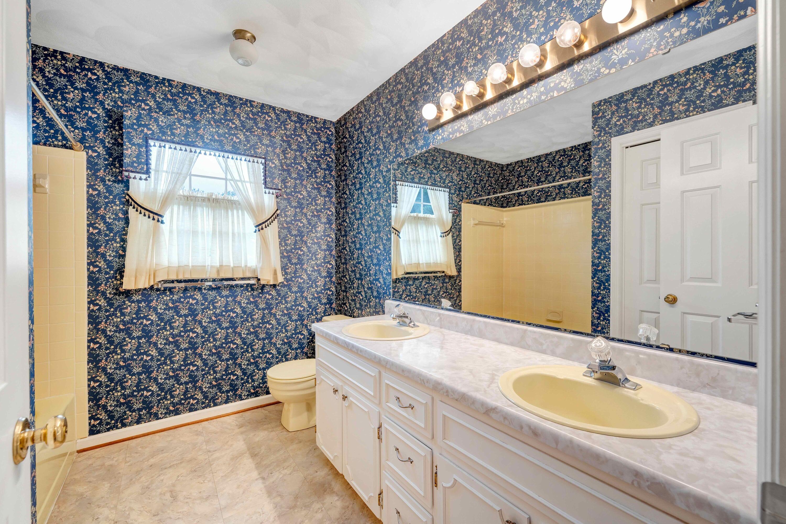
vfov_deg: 77.3
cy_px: 262
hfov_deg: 100.4
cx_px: 393
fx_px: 327
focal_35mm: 15
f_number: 9
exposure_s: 1/6
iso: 400
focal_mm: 15
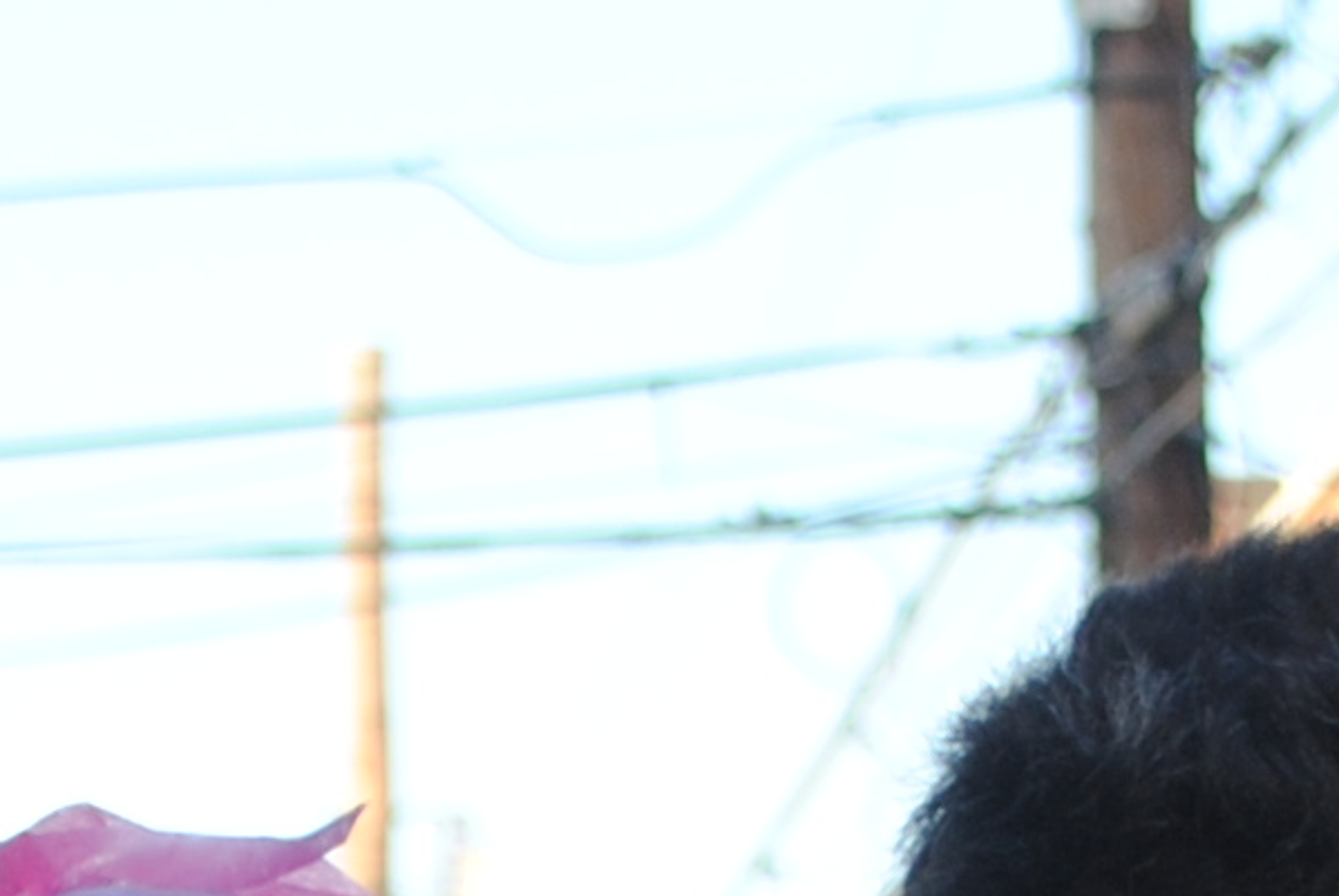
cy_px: 2074
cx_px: 85
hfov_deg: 7.3
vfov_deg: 4.8
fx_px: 10473
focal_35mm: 281
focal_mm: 29
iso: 140
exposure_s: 1/125
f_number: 4.5
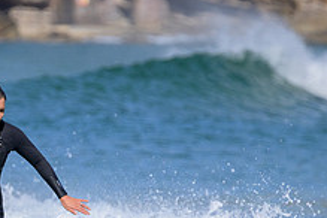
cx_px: 10
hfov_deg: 1.3
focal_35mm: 1560
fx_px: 14169
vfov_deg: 0.9
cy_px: 281
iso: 720
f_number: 11
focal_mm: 590
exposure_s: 1/2000
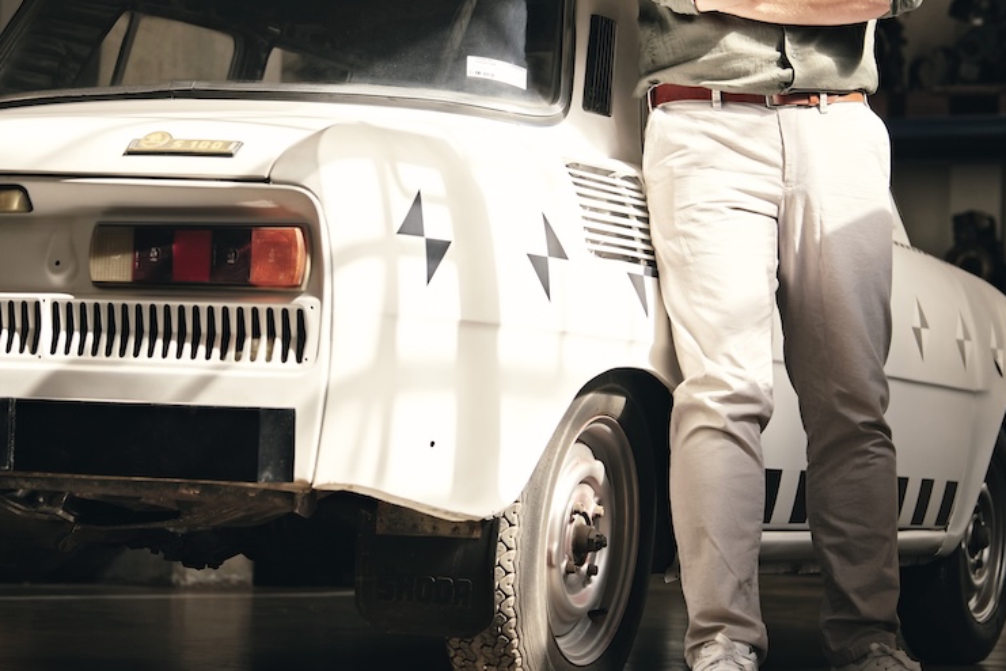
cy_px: 158
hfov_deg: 18.9
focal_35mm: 108
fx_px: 3018
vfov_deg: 12.6
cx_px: 407
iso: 200
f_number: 2.8
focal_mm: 50
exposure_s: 1/200
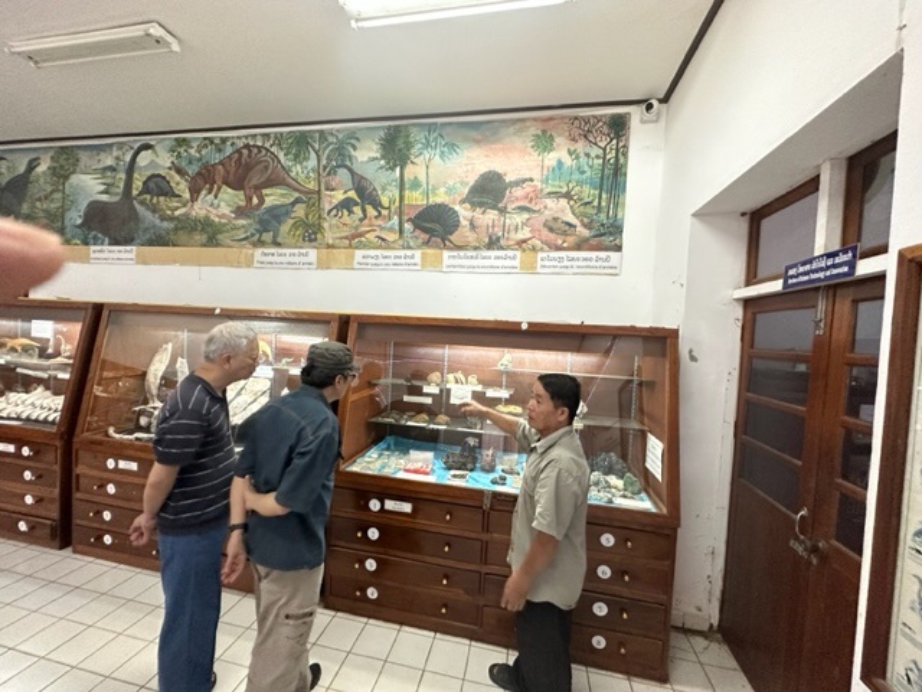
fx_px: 373
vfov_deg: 85.7
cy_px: 346
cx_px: 461
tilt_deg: -0.8
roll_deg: -2.4
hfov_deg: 102.1
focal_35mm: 14
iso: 320
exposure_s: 1/50
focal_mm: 2.22
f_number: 2.2
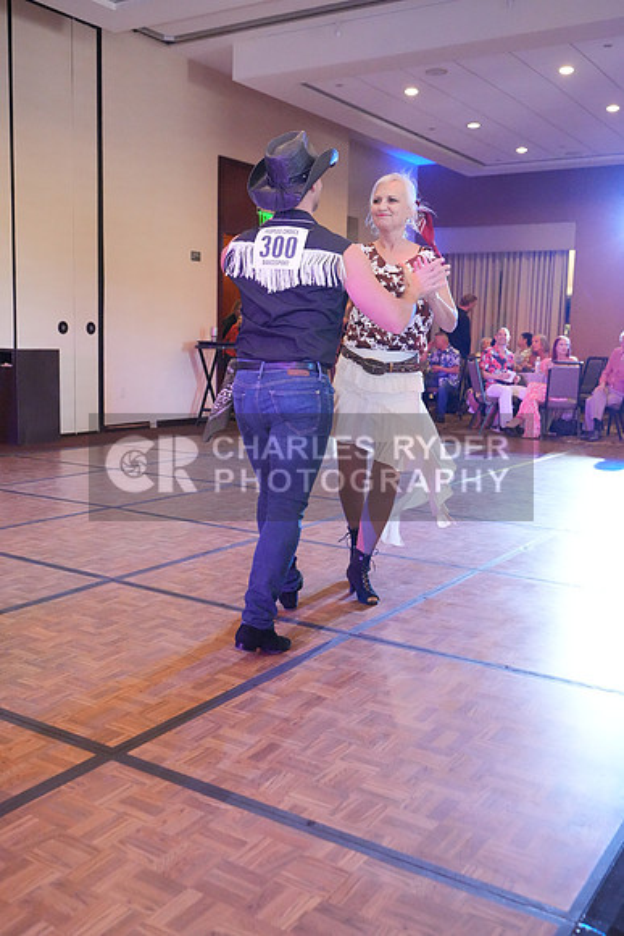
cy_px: 468
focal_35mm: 35
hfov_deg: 37.9
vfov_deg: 54.4
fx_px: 909
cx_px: 312
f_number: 4
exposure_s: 1/400
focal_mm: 35
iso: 12800
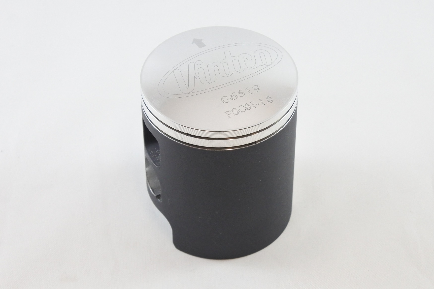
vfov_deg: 19.7
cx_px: 217
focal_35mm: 69
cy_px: 144
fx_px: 832
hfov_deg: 29.2
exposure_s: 1/125
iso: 720
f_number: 5.3
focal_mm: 25.6
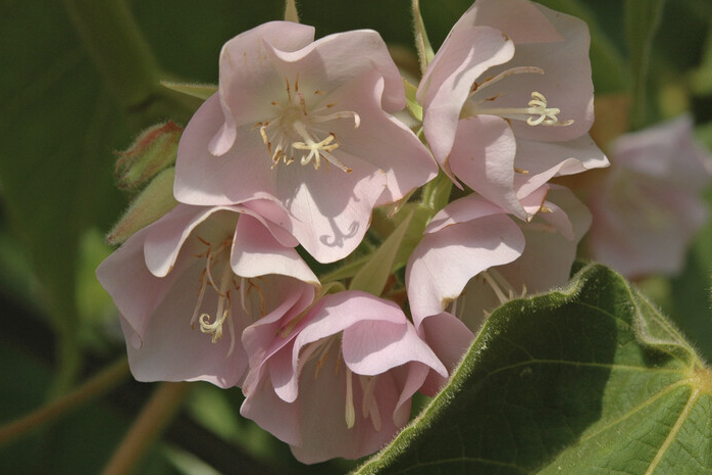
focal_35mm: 132
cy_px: 224
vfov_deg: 10.4
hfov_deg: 15.5
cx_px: 377
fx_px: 2610
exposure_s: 1/800
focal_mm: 60
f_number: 7.1
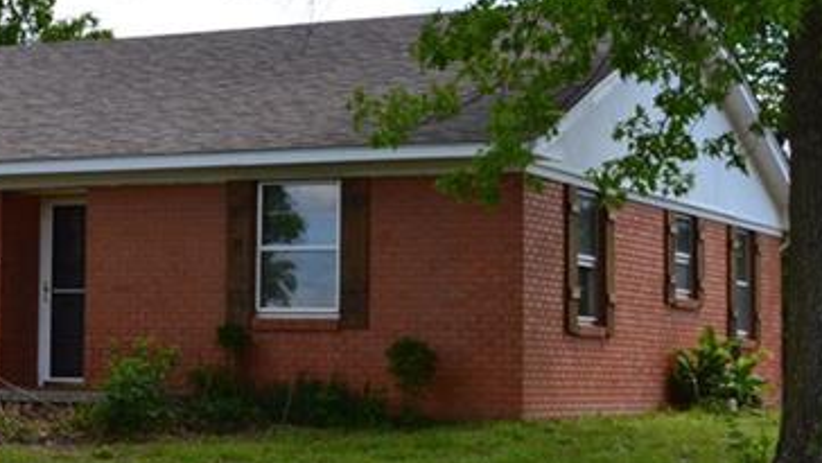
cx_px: -70
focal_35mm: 106
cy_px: 176
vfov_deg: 11.4
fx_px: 2311
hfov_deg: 19.4
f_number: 10
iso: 400
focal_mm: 24
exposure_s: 1/320
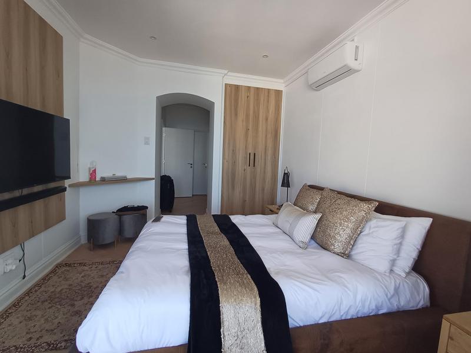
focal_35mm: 16
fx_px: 218
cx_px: 236
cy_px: 176
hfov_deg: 94.5
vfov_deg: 78.1
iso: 50
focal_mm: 1.64
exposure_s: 1/100
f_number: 2.2
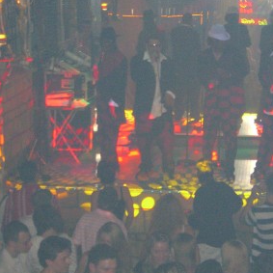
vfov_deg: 16.2
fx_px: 955
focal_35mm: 107
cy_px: 180
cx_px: 165
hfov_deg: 16.3
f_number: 3.6
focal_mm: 11.8
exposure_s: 1/60
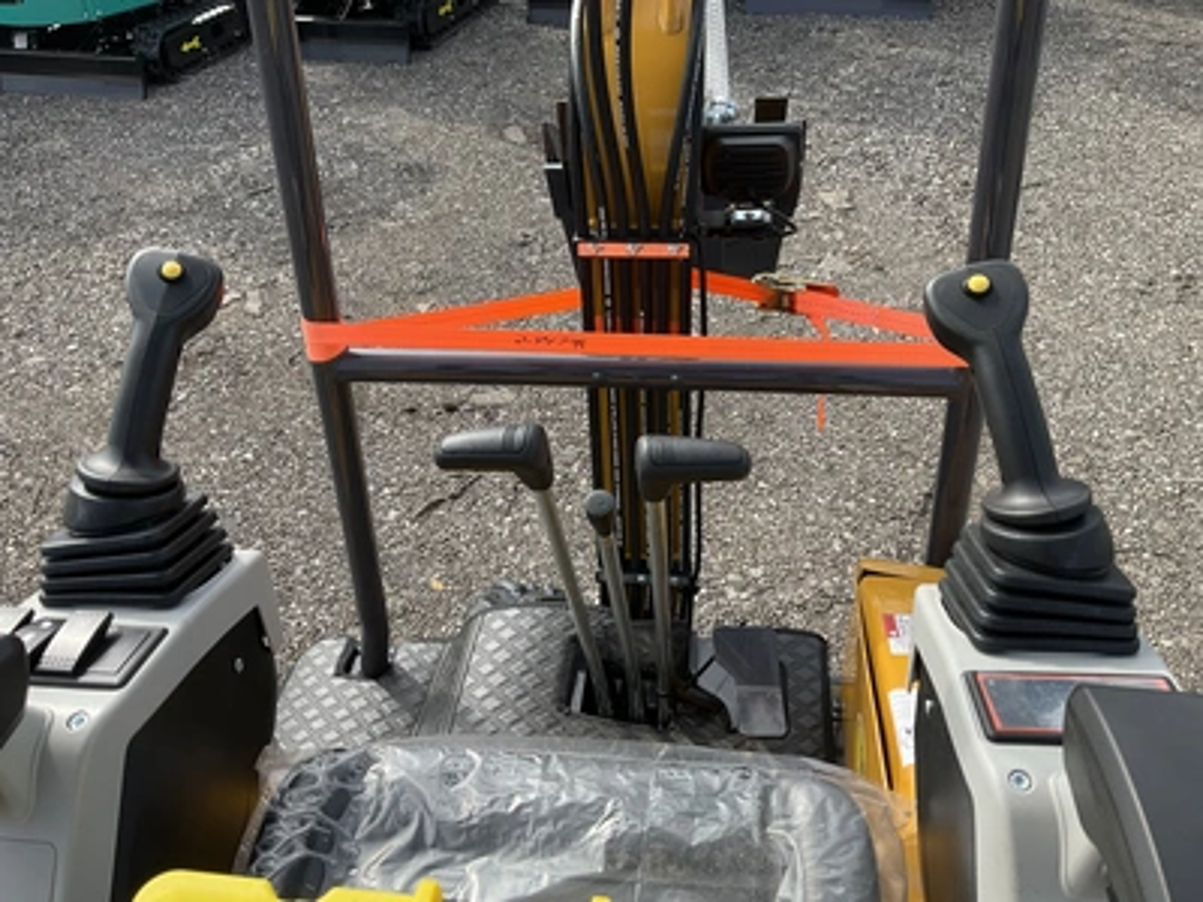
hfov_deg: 61.7
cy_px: 451
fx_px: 1008
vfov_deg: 48.2
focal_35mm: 29
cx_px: 602
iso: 25
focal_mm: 3
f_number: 1.8
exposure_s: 1/883
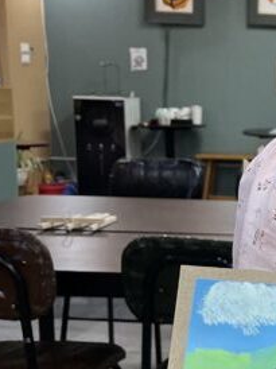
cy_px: 267
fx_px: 1012
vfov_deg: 20.5
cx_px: 491
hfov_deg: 13.9
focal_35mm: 95
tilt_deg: -12.4
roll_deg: -1.3
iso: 80
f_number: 1.6
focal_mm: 5.1
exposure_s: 1/100
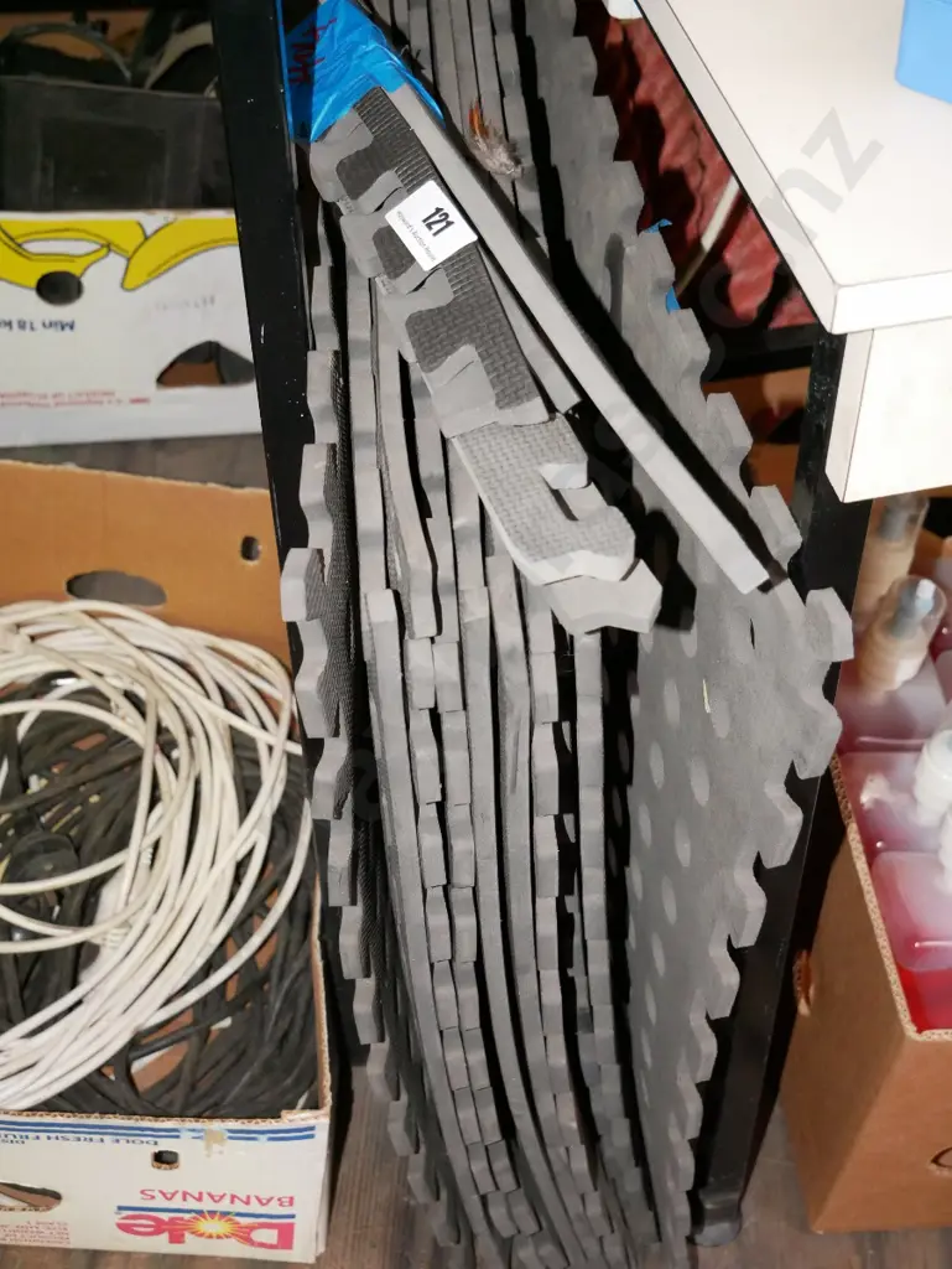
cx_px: 476
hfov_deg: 29.1
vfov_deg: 38.2
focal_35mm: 50
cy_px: 634
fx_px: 1832
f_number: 4.5
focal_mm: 25
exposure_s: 1/80
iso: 3200
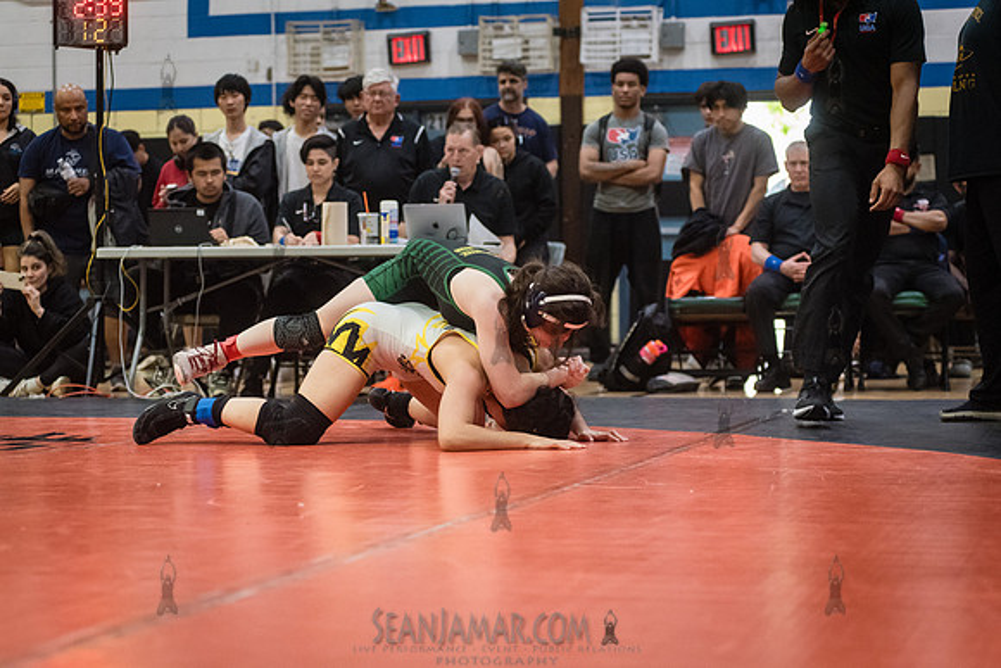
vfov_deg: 17.1
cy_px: 334
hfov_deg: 25.4
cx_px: 500
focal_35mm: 80
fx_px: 2225
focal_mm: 80
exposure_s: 1/400
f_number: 3.5
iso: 8000
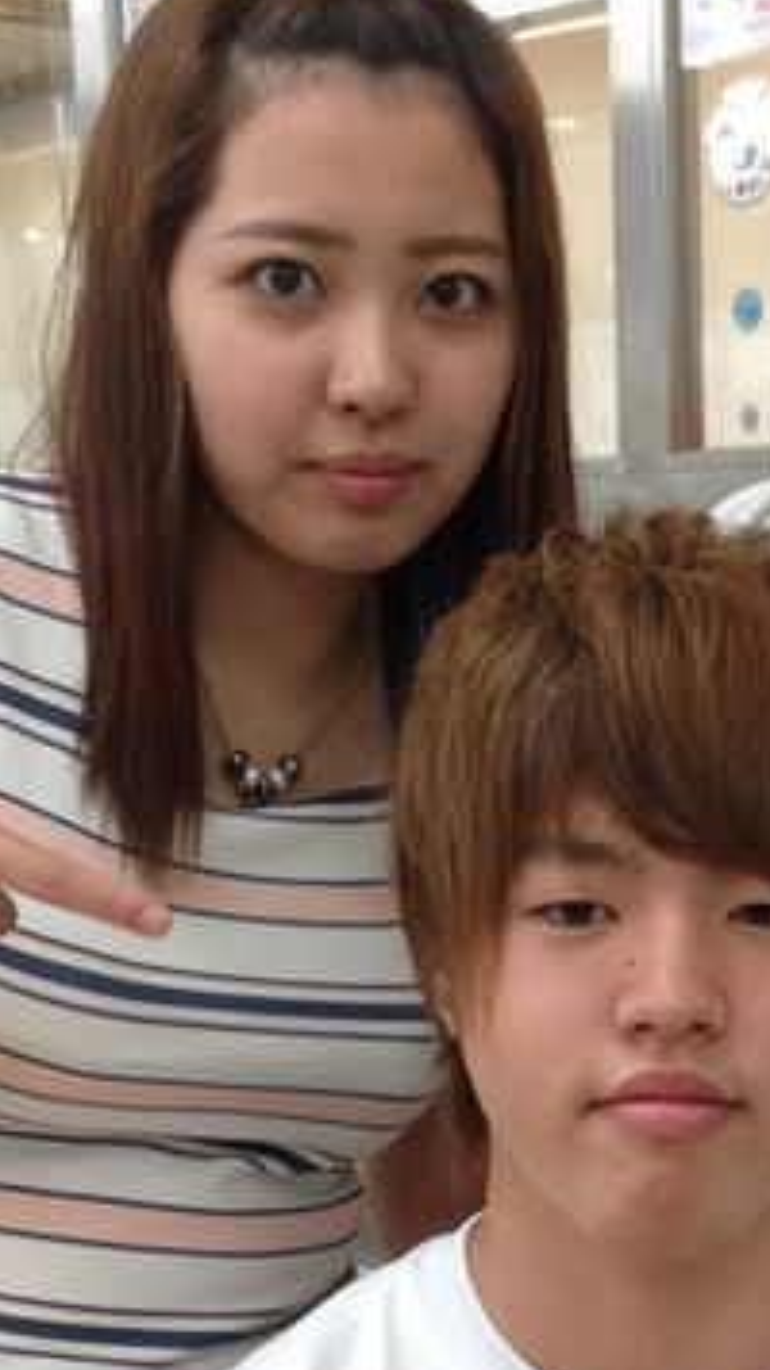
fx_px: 3125
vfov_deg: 24.3
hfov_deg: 14.0
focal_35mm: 86
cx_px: 651
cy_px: 1126
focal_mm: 4.28
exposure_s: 1/24
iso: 50
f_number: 2.4
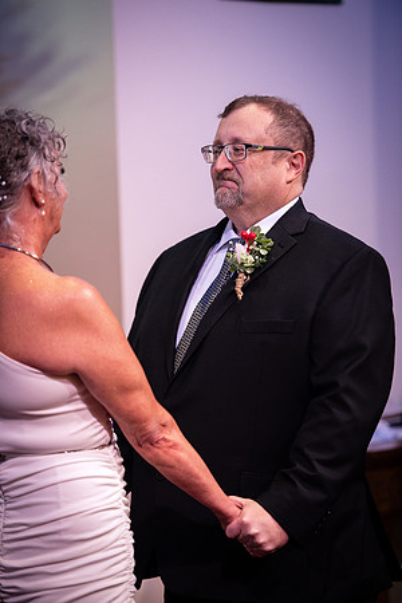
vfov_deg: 14.7
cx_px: 201
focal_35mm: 140
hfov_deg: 9.8
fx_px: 2345
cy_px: 302
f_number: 2.8
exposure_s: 1/200
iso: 800
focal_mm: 140
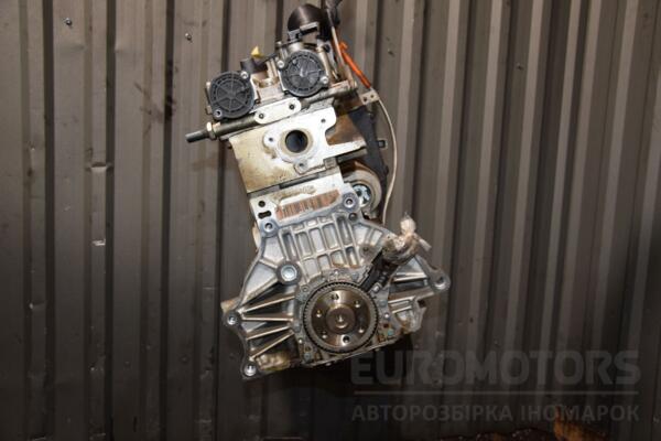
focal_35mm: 36
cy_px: 220
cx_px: 330
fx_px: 661
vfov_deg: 36.9
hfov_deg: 53.1
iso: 800
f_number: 5
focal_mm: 24
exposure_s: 1/60
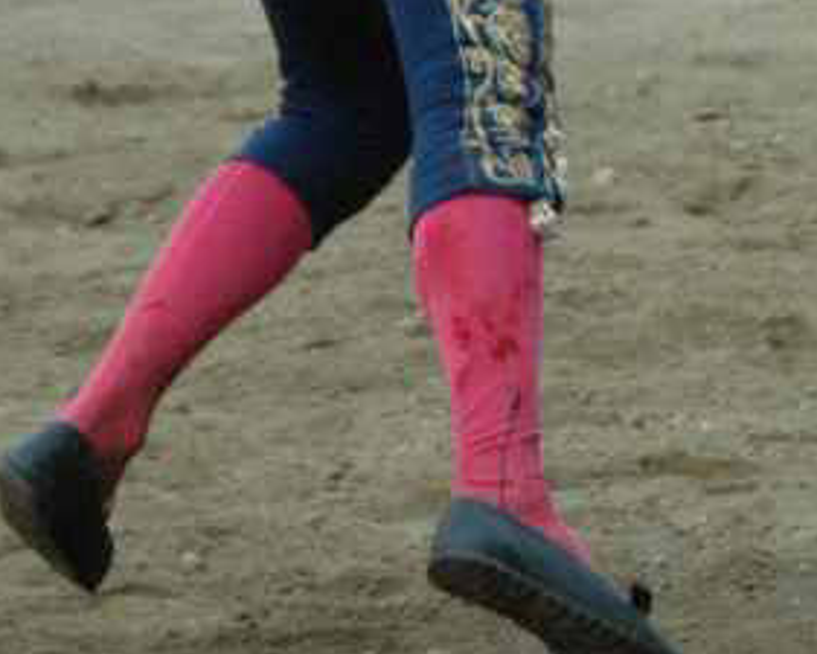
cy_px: -20
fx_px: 14876
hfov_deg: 3.1
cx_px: 1241
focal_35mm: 615
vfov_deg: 2.5
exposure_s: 1/400
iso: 1250
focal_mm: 120
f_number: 6.3
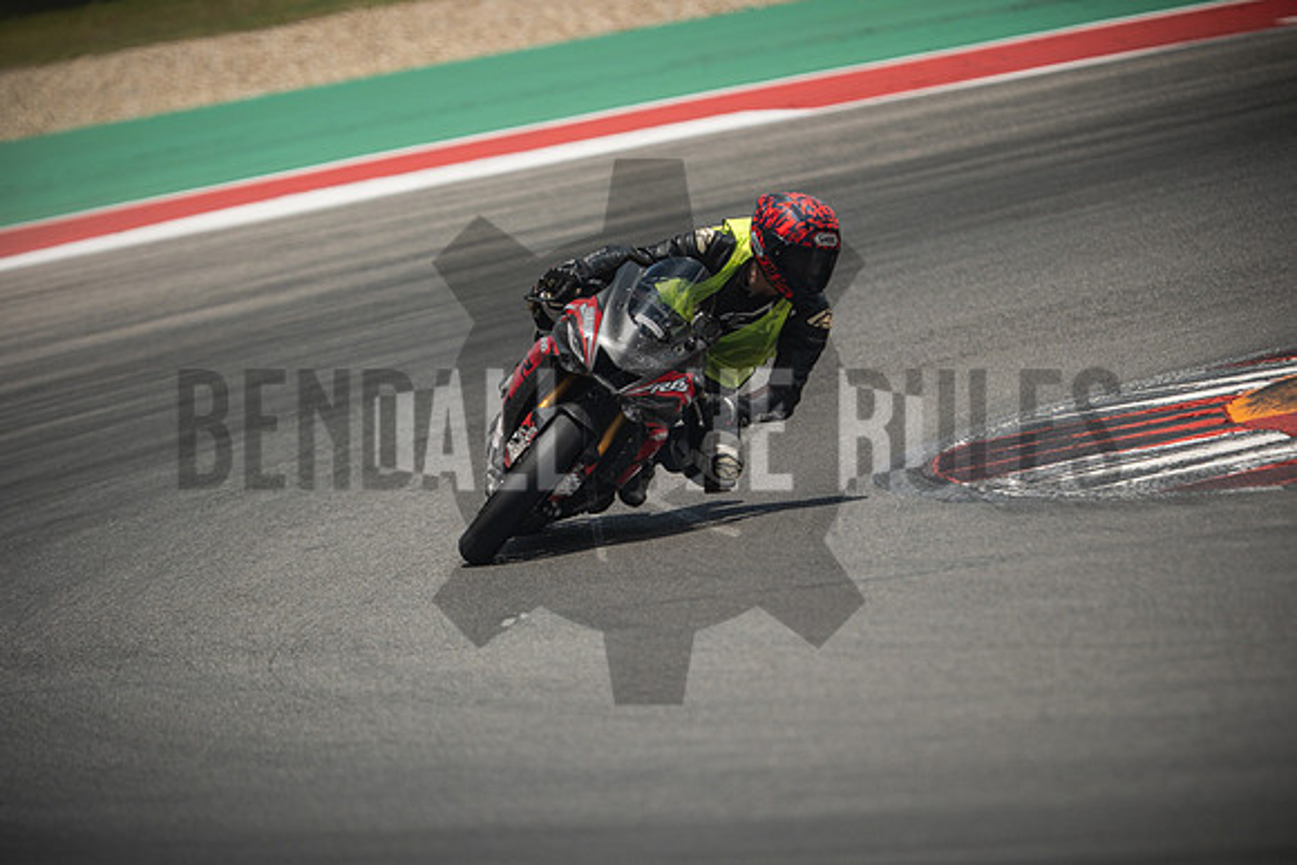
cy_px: 432
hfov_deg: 4.9
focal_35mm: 420
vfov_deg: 3.3
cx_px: 648
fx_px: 15134
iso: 320
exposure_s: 1/4000
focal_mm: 280
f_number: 2.8
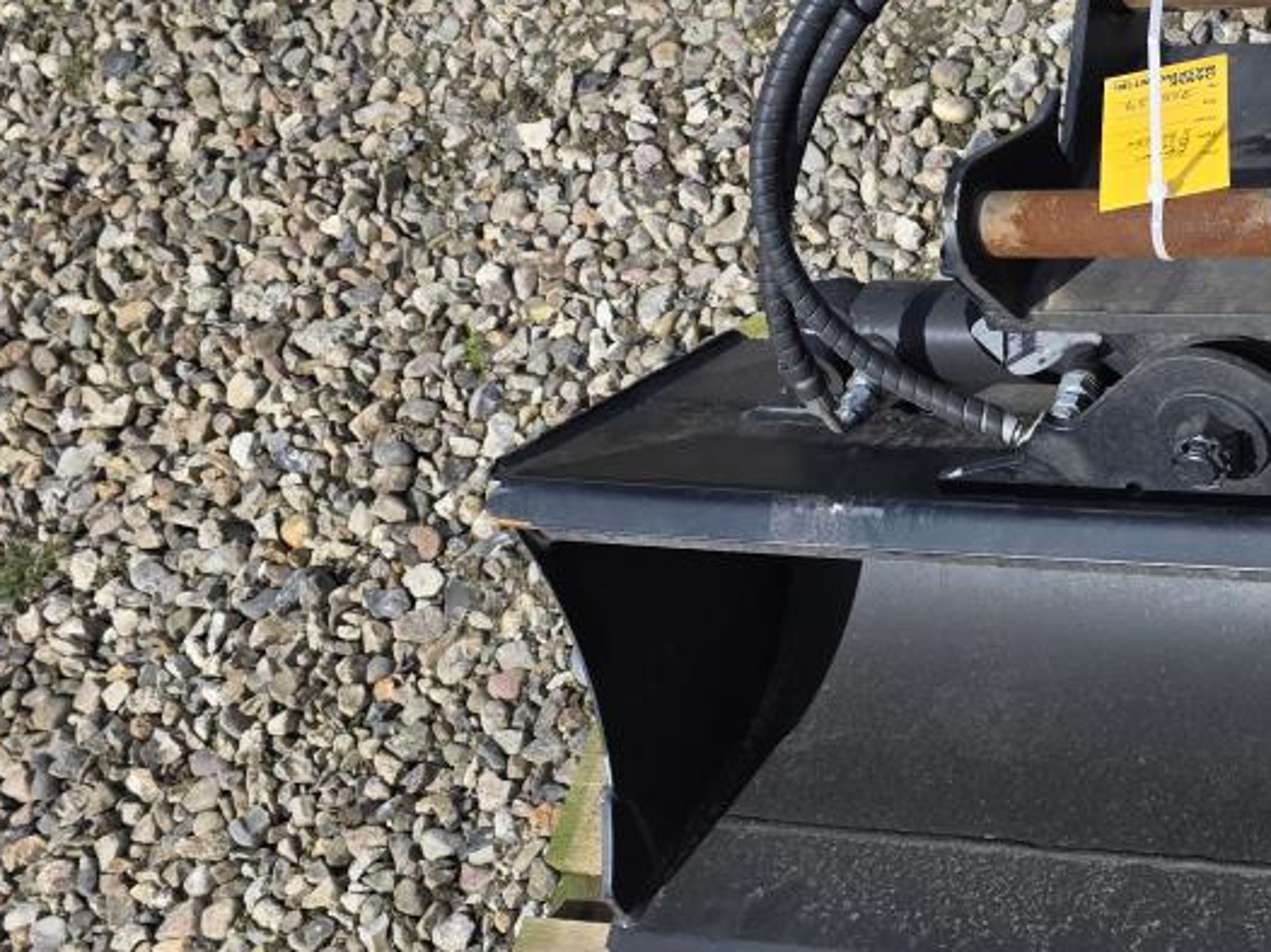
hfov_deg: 31.0
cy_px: 742
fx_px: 2055
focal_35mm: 56
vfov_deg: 25.7
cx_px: 1358
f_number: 1.7
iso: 80
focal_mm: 6.3
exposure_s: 1/5778
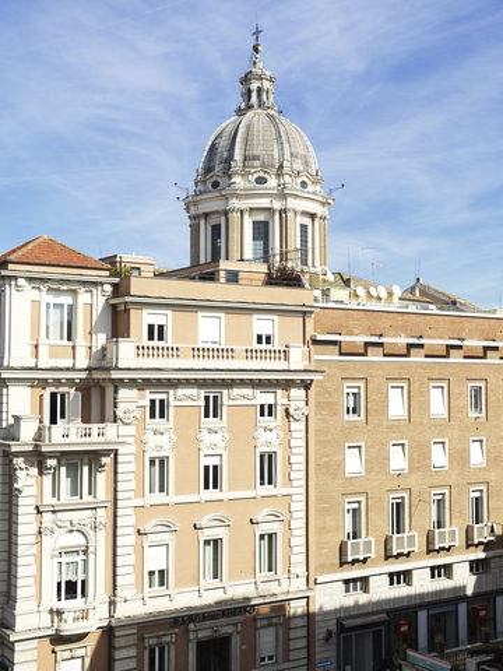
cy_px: 336
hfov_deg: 24.8
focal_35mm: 59
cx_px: 252
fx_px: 1143
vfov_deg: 32.7
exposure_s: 1/350
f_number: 11
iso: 200
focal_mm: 75
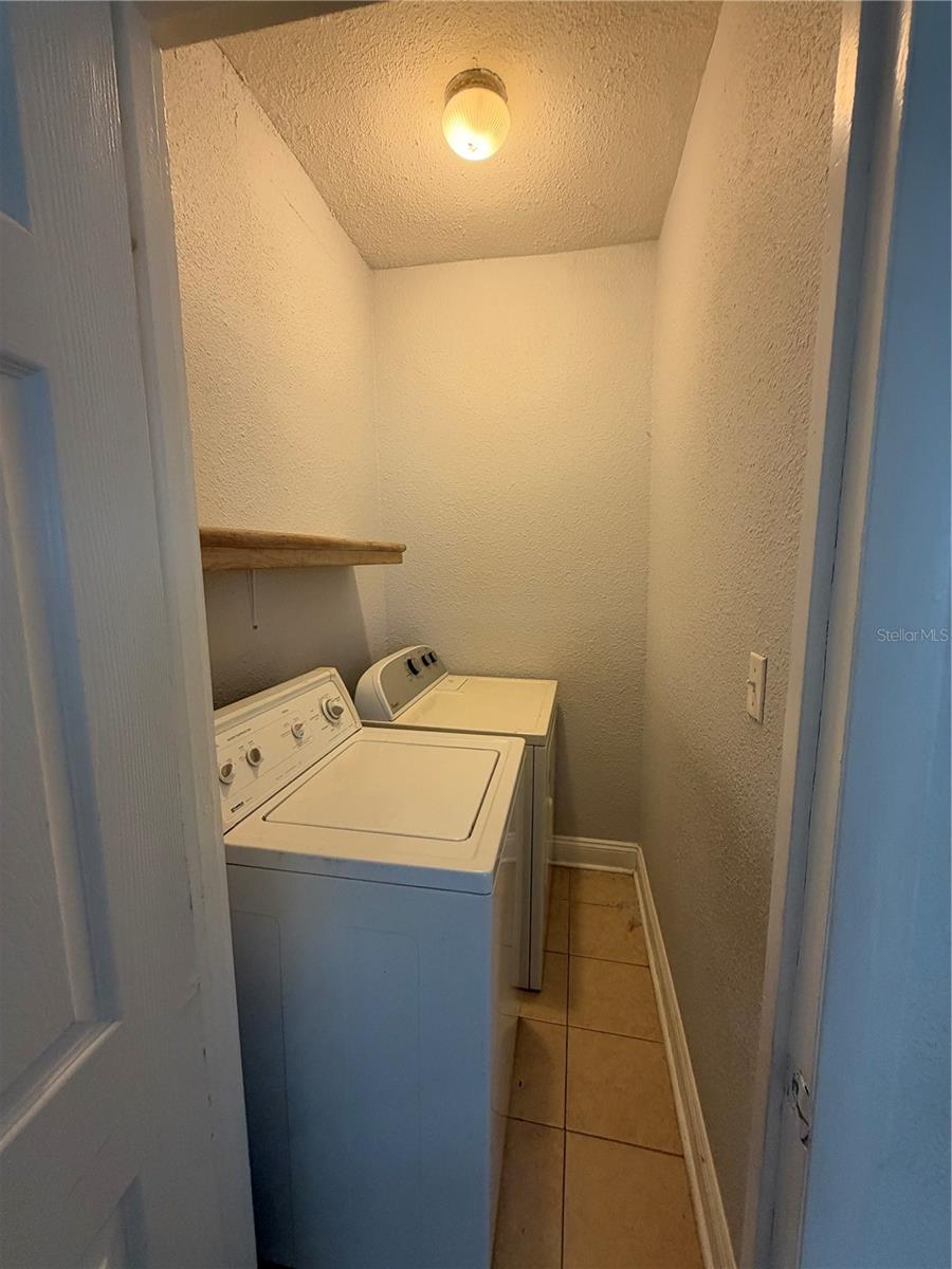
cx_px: 476
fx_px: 513
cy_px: 634
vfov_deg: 102.1
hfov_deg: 85.7
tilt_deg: -8.2
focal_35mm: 14
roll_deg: -0.2
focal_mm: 2.22
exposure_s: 1/60
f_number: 2.2
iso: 320
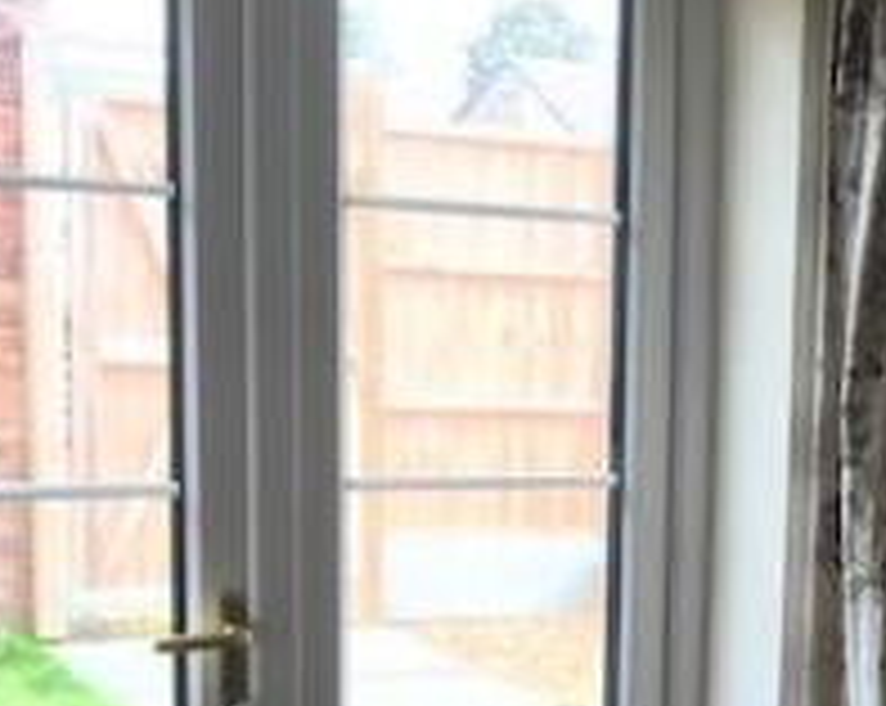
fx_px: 2121
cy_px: 681
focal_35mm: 81
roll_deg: -2.2
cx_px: 951
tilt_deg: -11.1
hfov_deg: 22.4
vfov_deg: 18.5
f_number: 1.8
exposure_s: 1/100
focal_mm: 3.99
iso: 32
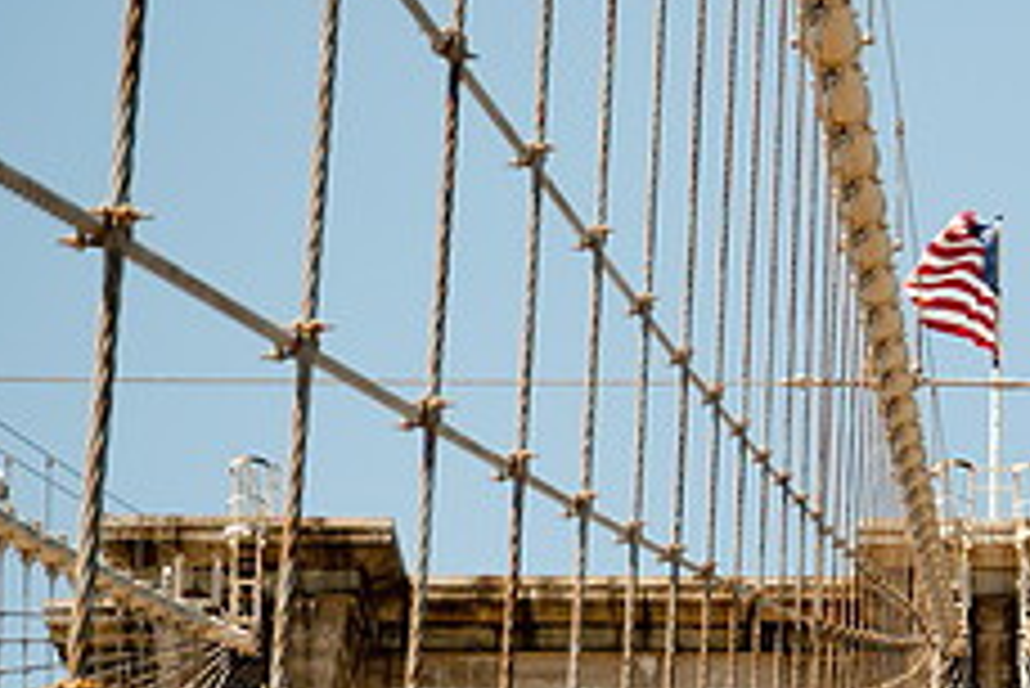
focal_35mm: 167
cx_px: 985
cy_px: 625
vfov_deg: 8.2
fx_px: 4781
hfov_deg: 12.2
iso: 200
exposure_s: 1/125
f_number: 5.6
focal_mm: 66
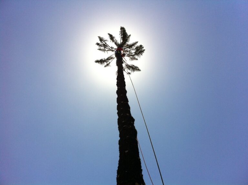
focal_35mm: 35
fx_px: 250
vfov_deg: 40.6
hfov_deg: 52.7
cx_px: 124
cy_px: 92
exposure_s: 1/2764
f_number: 2.8
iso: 100
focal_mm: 3.85
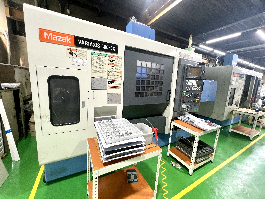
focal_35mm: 13
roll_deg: -3.3
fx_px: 100
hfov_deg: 106.2
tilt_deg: -11.1
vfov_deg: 89.9
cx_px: 132
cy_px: 100
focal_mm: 1.57
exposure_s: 1/99
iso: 200
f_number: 1.8
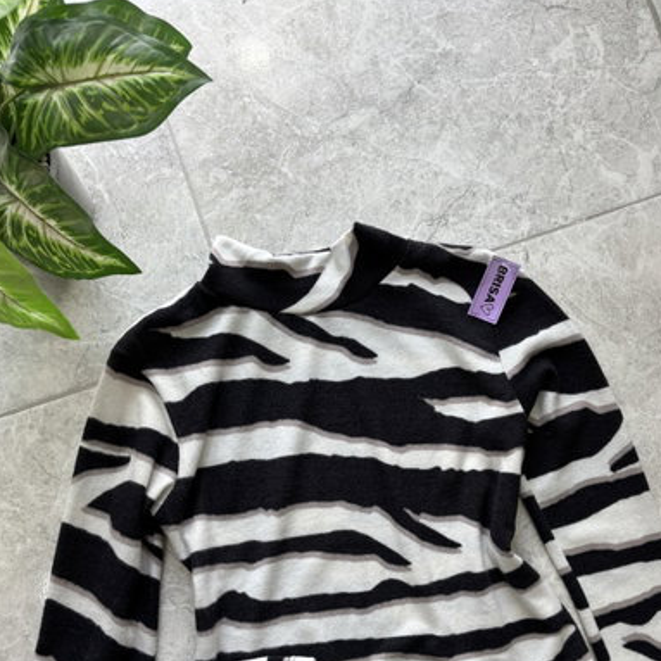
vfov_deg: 50.0
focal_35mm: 32
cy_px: 451
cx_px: 337
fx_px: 691
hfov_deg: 51.1
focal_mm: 5.96
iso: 64
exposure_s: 1/121
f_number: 1.6
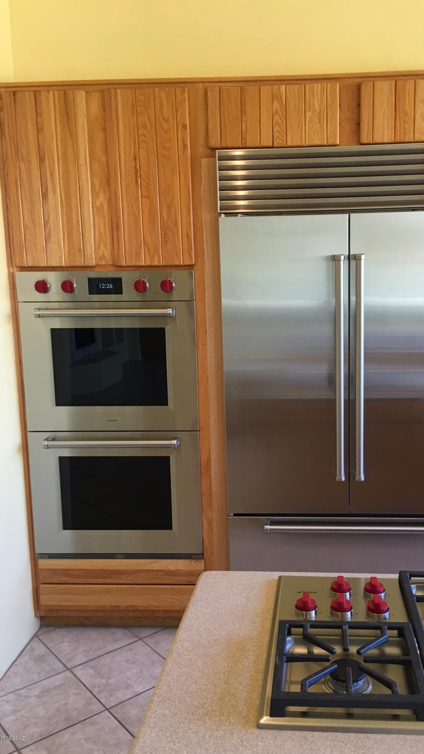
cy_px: 381
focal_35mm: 32
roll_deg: +2.8
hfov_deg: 36.4
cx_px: 275
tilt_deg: -8.7
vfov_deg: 61.0
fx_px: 640
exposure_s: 1/15
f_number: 2.2
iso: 40
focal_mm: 4.15
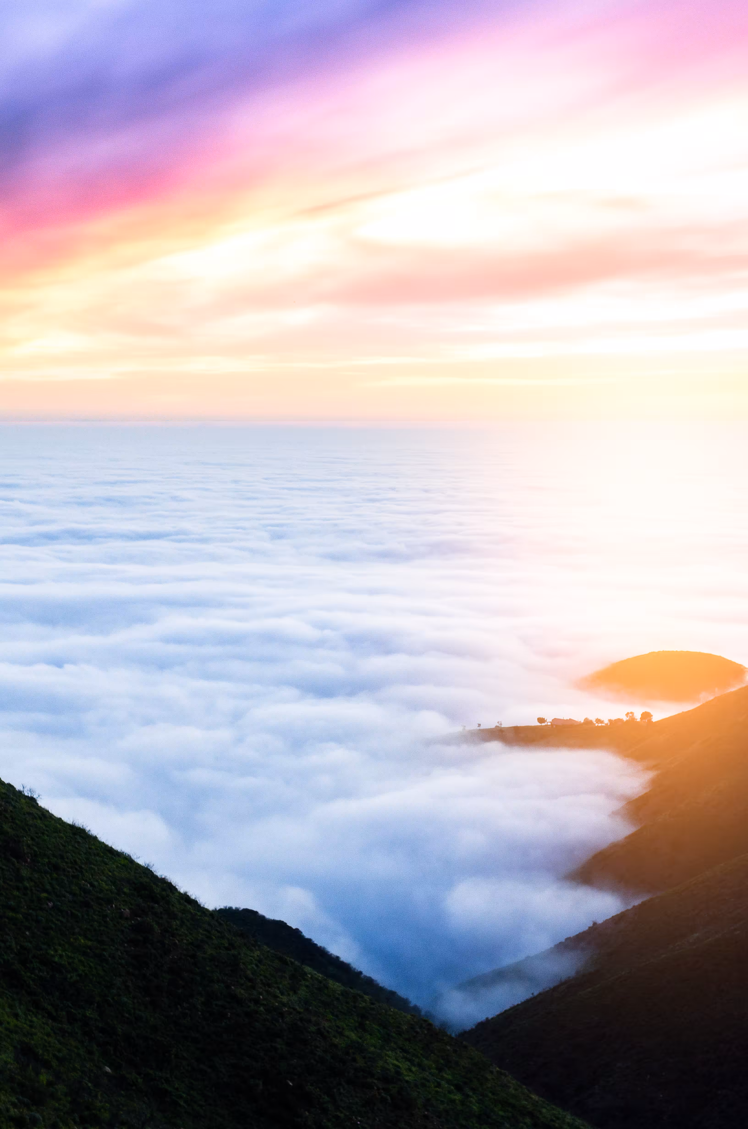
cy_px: 564
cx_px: 374
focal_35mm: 75
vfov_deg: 27.0
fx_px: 2348
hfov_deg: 18.1
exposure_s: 1/60
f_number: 4
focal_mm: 50
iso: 640
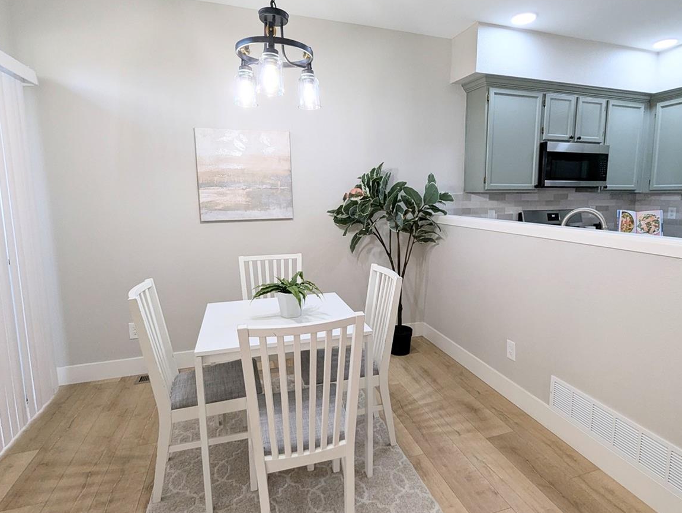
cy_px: 243
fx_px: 355
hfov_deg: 87.4
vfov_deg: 71.7
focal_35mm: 18
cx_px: 374
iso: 44
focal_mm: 1.95
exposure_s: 1/60
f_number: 2.2
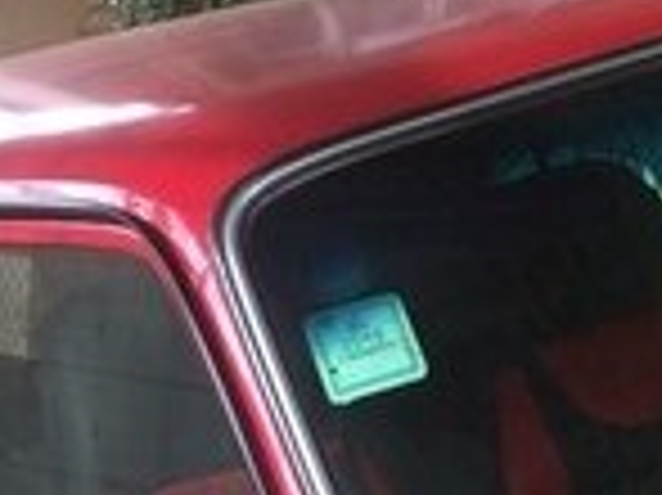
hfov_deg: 14.9
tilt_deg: -23.9
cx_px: 685
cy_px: 898
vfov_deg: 10.7
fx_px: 2484
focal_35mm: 130
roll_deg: +6.1
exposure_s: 1/100
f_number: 2.2
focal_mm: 4.15
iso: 64
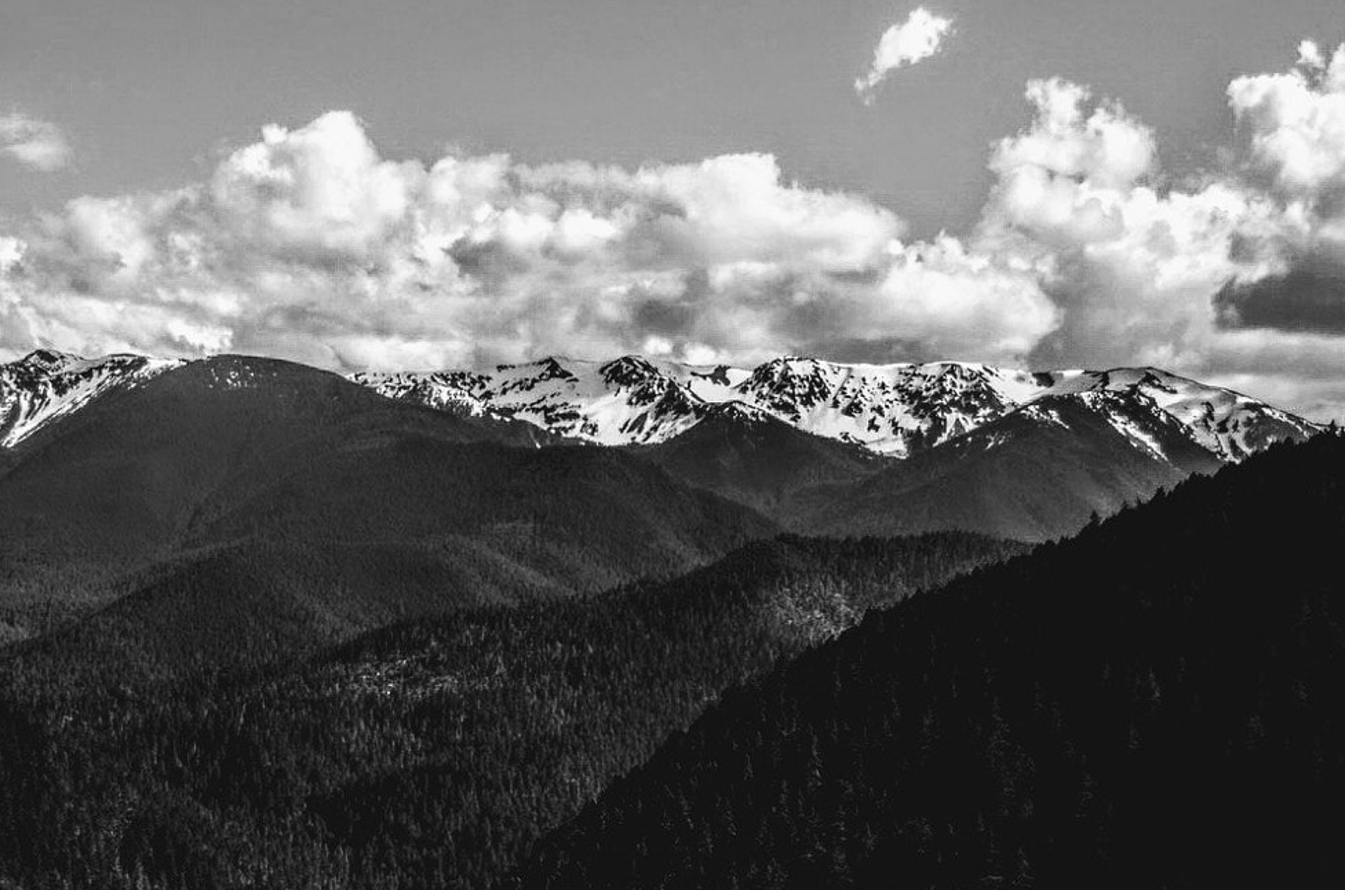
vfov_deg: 22.8
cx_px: 397
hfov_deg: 33.6
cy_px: 585
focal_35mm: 59
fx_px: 2199
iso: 100
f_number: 4
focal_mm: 24
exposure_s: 1/1250
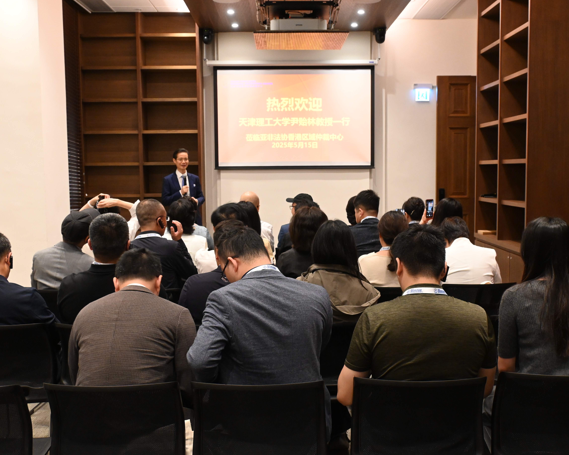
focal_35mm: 41
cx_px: 294
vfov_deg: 36.5
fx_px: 690
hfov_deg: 44.8
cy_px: 229
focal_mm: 24
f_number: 5
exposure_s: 1/60
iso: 2800
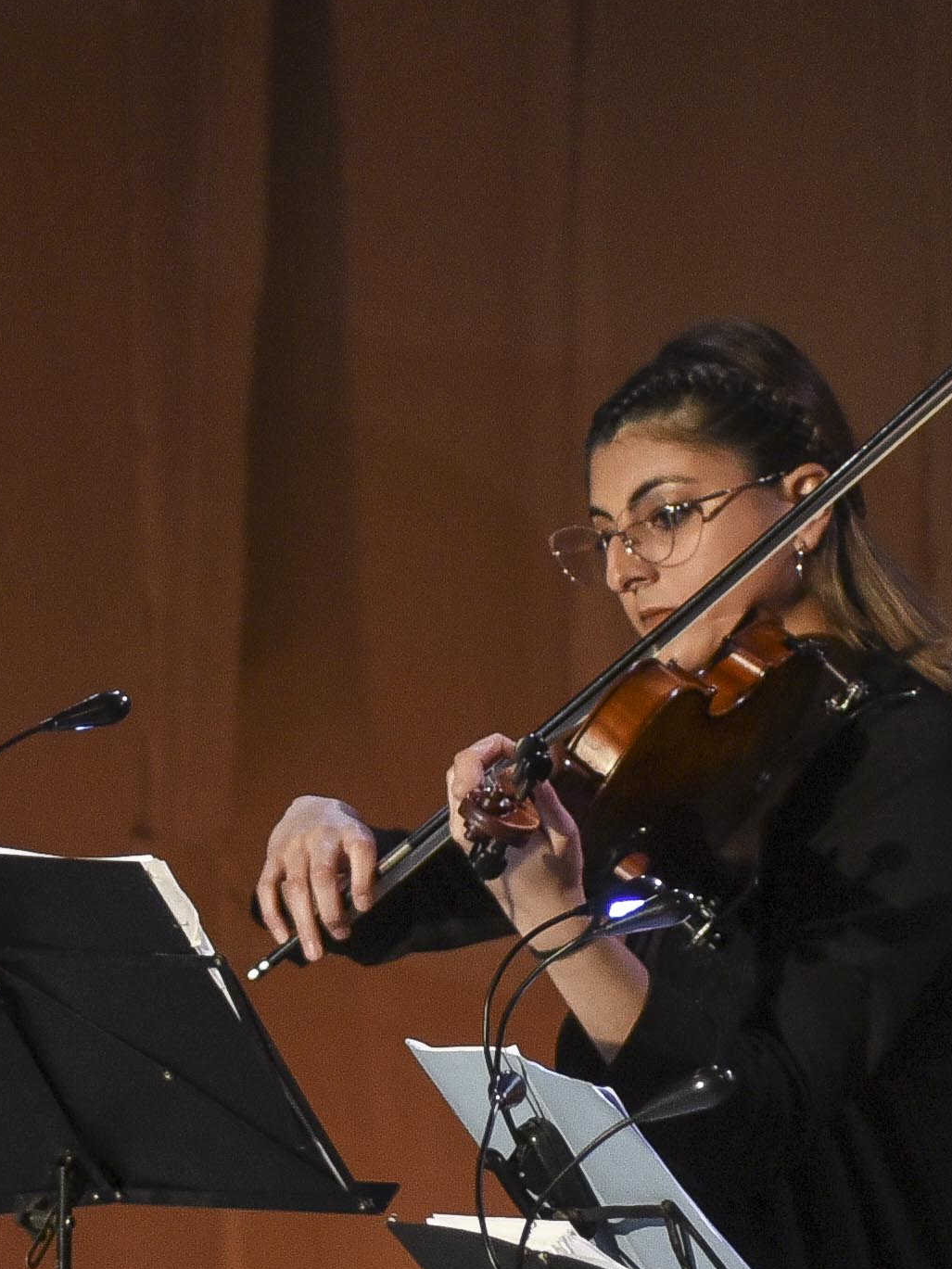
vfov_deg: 4.8
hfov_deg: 3.6
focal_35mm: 408
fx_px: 14959
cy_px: 1244
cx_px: 465
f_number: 4
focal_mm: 98
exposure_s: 1/100
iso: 1600
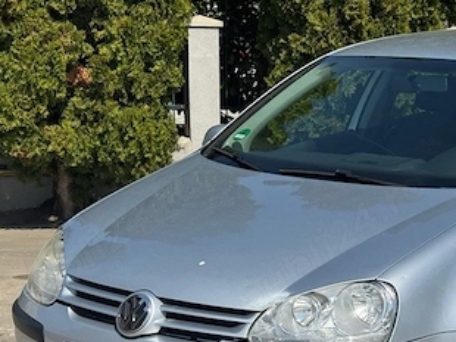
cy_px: 252
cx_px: 390
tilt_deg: -10.5
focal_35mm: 93
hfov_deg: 20.8
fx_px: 1224
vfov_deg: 15.8
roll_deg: +0.0
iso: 64
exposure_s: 1/5376
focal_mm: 6.76
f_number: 1.78
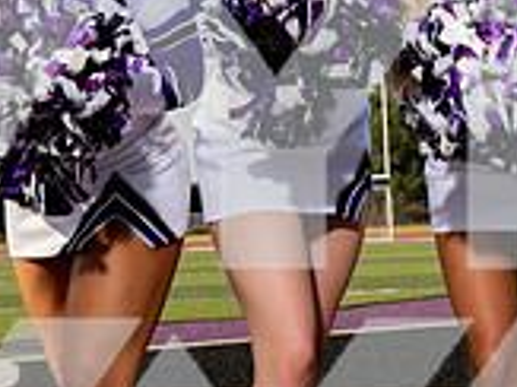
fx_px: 1224
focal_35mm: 82
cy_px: 103
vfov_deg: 17.9
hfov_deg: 23.5
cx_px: 406
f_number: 6.3
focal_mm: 24
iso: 100
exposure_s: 1/250
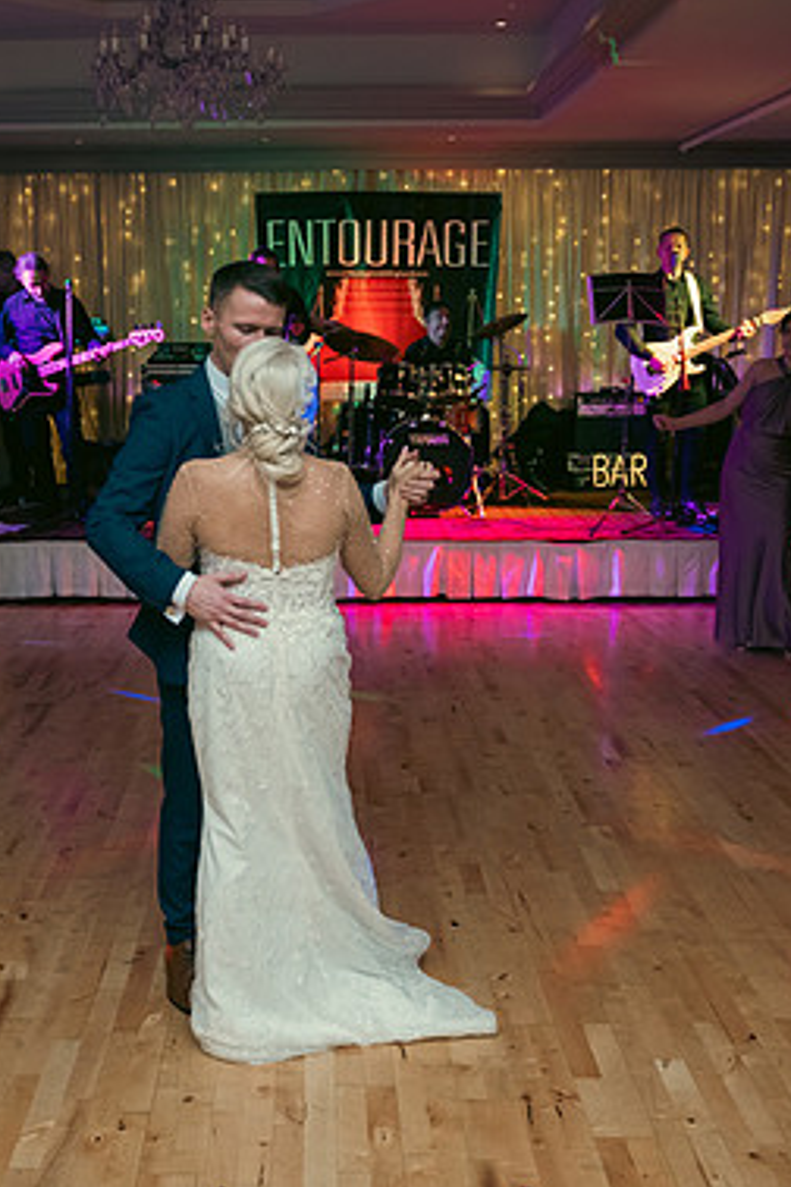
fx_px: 1318
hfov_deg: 33.3
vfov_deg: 48.5
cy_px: 601
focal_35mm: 40
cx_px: 308
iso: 800
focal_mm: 26
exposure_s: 1/160
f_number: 3.5
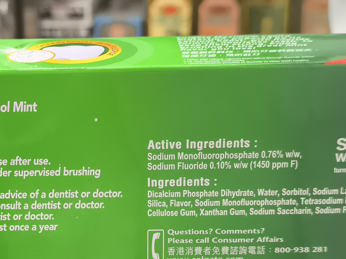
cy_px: 213
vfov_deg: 17.0
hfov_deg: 22.5
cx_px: 78
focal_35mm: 86
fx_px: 860
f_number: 1.65
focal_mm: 6.14
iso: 250
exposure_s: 1/100
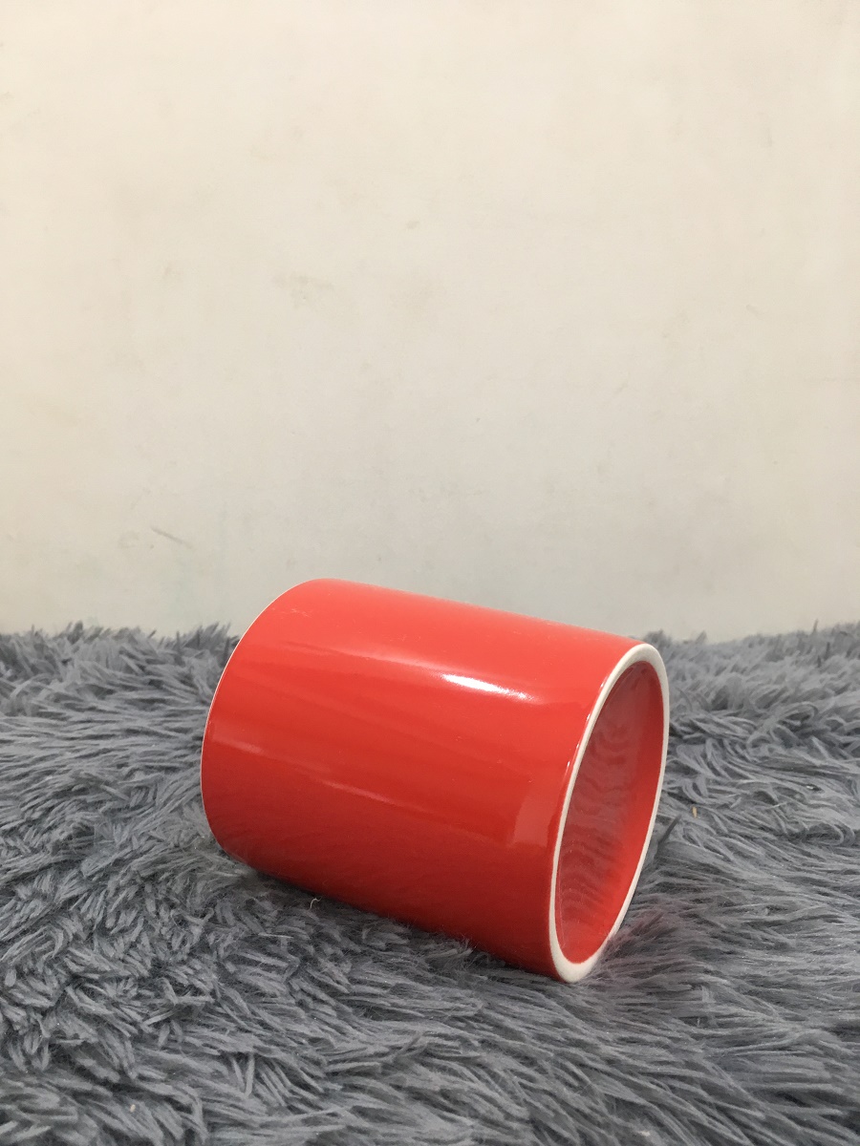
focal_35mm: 29
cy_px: 573
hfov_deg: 48.2
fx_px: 961
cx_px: 430
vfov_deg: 61.7
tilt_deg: -12.6
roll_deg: -0.2
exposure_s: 1/33
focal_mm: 4.15
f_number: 2.2
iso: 100
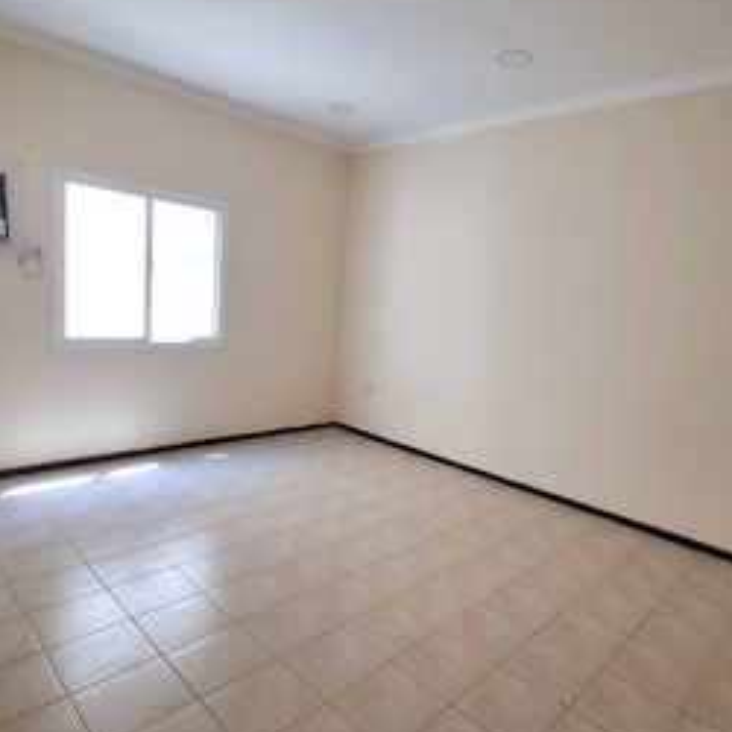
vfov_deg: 72.1
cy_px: 365
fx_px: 502
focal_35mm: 21
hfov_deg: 71.6
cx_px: 429
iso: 80
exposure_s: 1/50
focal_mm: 1.74
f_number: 2.2
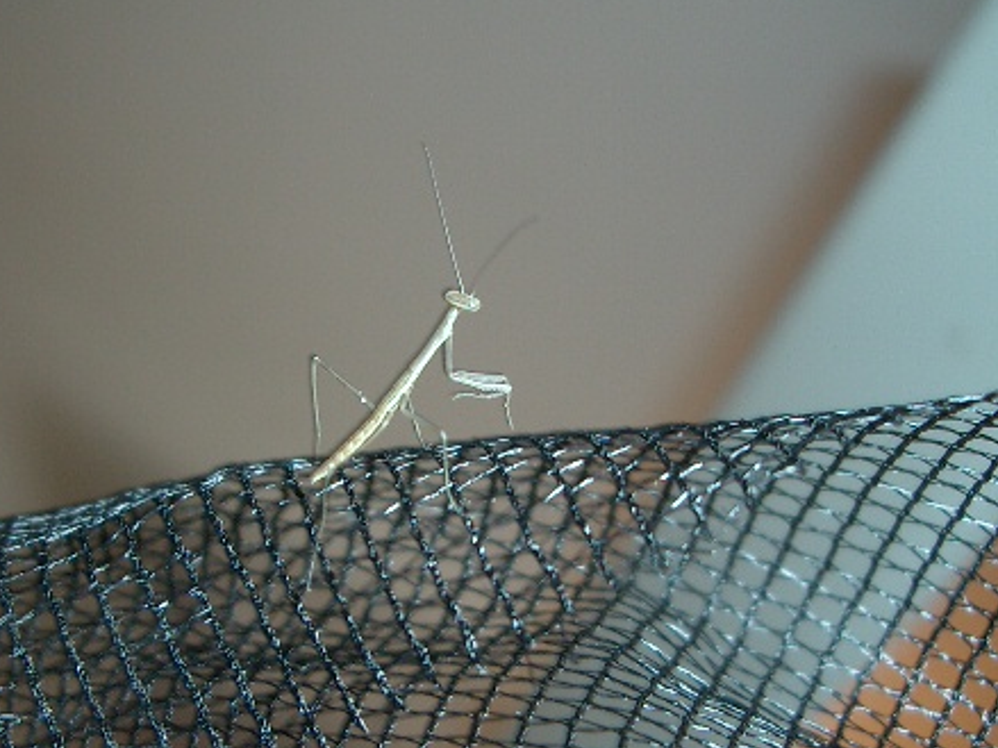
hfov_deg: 37.4
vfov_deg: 28.5
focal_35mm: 51
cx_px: 402
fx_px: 1470
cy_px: 457
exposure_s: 1/40
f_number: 2.6
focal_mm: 5.8
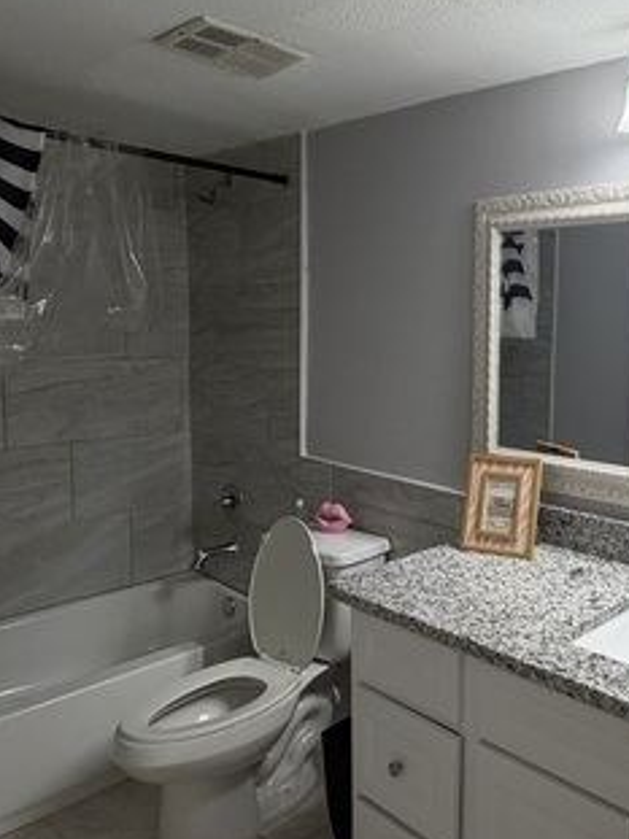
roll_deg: -0.8
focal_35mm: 30
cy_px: 380
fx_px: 727
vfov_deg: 59.9
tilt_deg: -4.3
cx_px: 574
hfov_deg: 42.6
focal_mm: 2.22
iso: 160
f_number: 2.2
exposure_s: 1/120
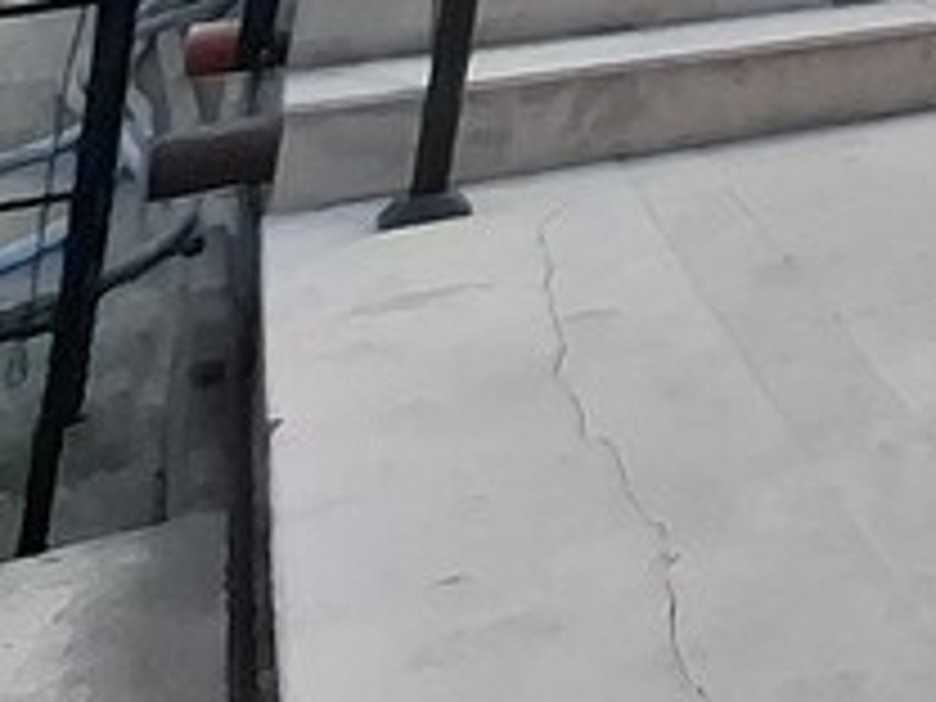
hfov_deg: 15.1
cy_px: -702
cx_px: 2259
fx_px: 1731
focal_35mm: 64
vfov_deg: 17.0
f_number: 2.2
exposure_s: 1/1869
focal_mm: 1.74
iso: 40
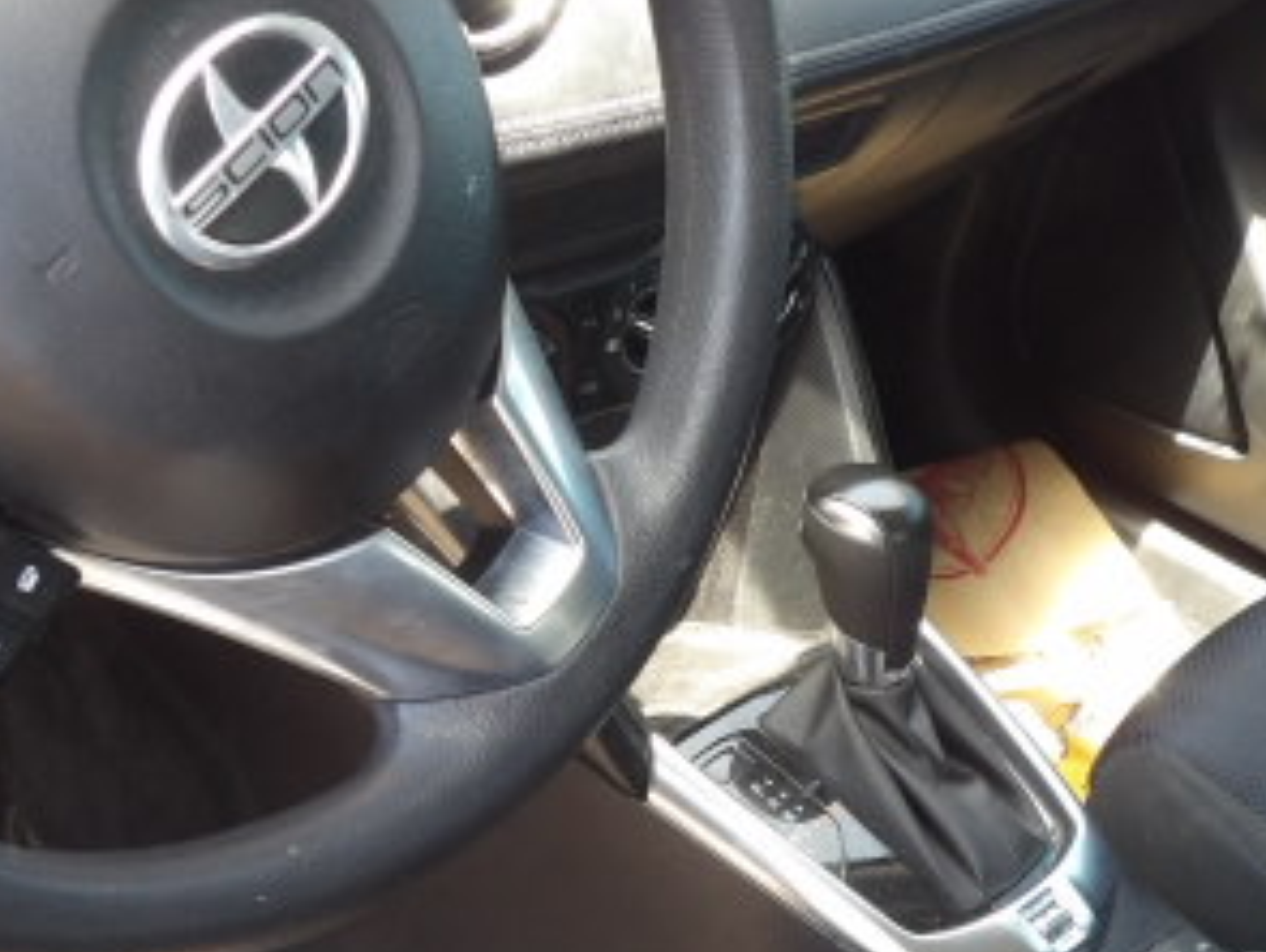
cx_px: 700
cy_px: 738
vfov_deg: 27.6
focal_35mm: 52
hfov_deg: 36.7
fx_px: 1904
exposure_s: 1/38
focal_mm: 4.3
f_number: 3.2
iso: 100
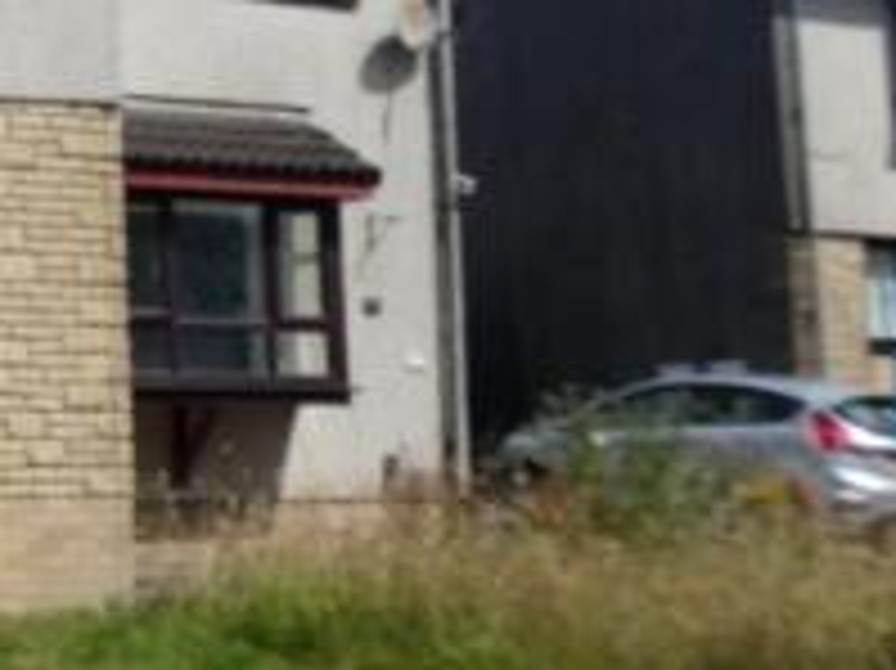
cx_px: -281
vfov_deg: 18.0
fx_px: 2121
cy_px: 263
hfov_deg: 21.5
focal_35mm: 82
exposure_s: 1/800
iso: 80
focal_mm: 5
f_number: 3.5
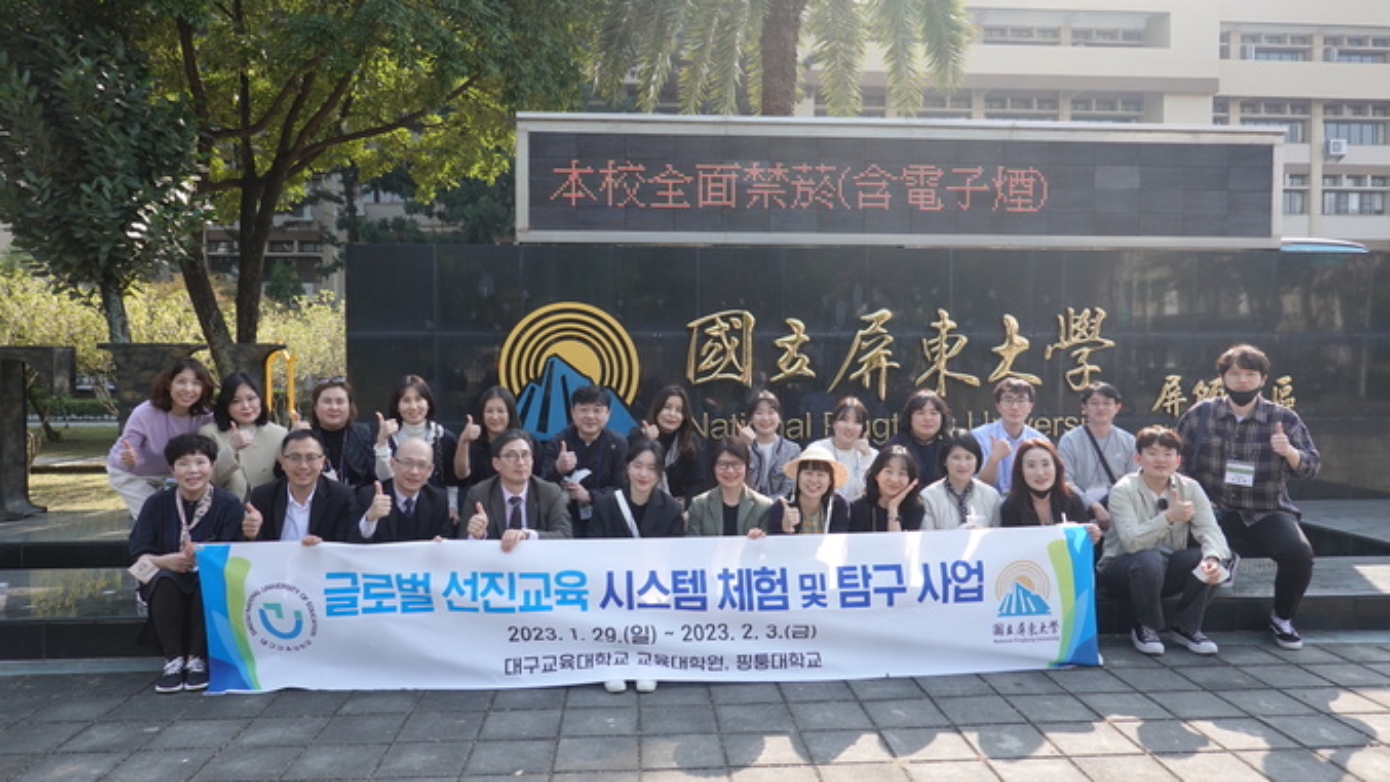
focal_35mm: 26
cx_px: 704
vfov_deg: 44.4
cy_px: 389
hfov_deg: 71.9
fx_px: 958
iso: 125
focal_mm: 9
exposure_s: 1/400
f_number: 2.8
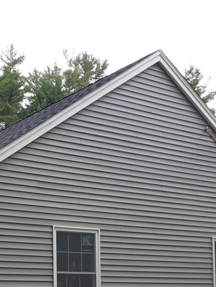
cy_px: 280
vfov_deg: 27.1
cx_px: 10
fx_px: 566
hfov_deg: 21.0
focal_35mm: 68
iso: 40
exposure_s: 1/263
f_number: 1.7
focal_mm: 3.7
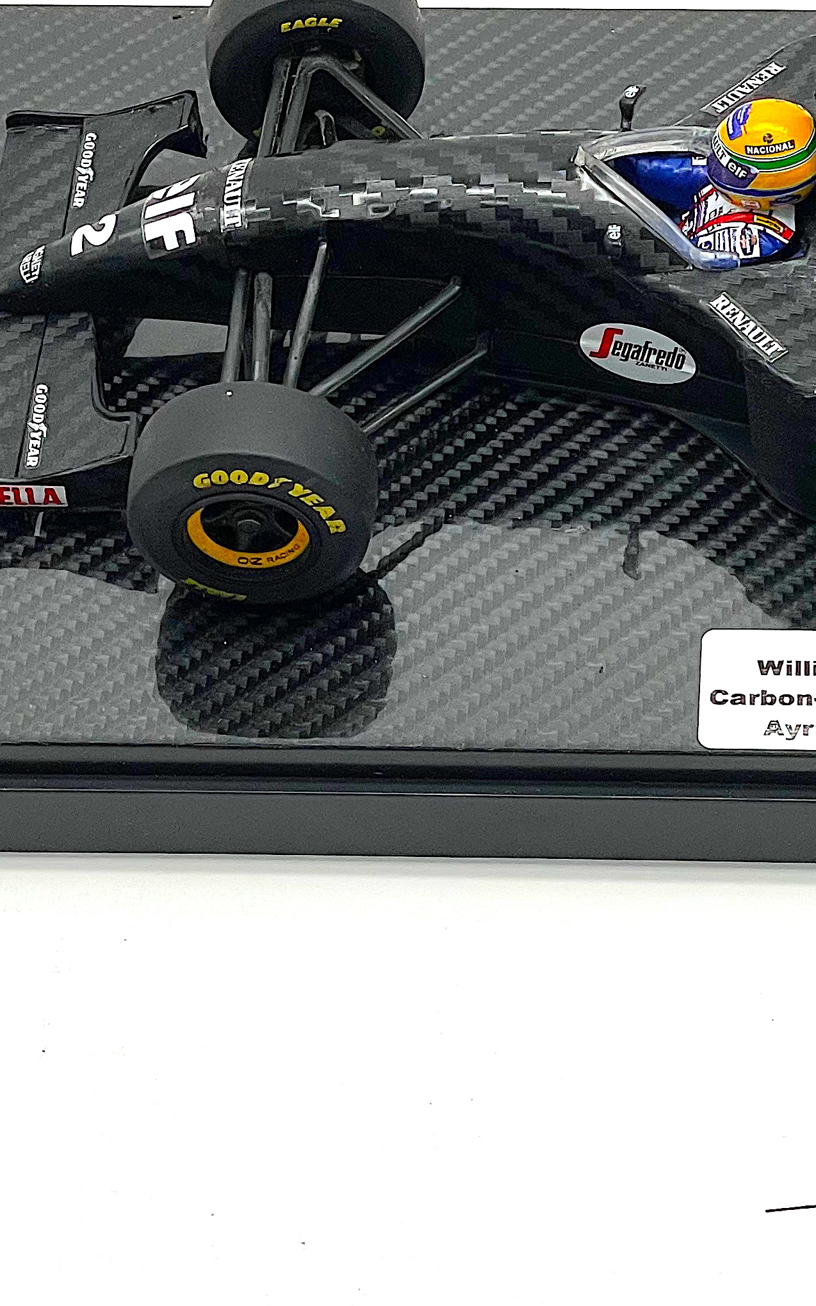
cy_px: 388
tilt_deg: -46.5
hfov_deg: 11.9
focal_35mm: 109
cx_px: 785
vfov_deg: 19.0
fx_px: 3879
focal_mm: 6
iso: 50
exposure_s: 1/150
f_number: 2
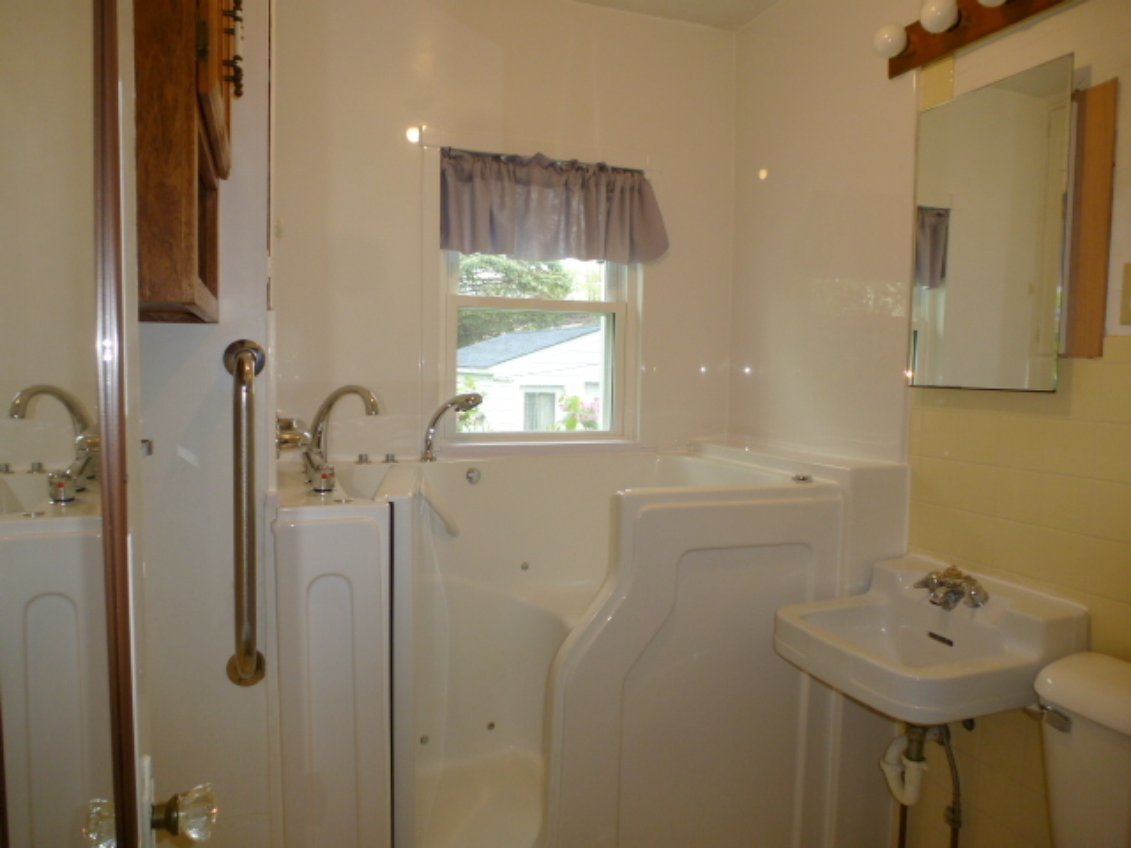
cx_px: 566
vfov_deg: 56.8
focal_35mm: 24
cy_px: 424
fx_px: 784
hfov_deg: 71.6
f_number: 3.3
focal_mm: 4.3
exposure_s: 1/60
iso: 160
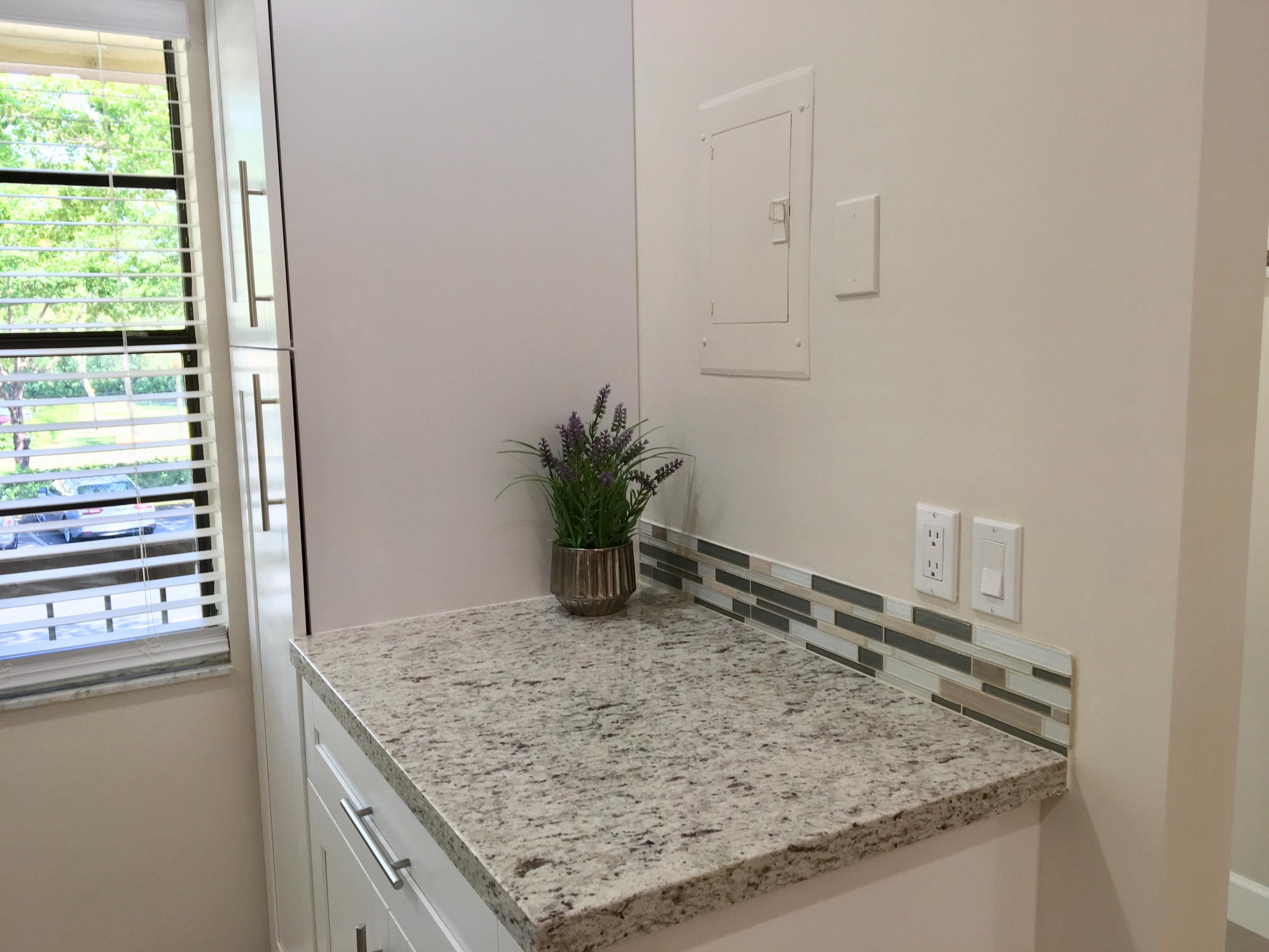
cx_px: 634
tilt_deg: -6.7
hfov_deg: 61.7
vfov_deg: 48.2
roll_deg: +2.5
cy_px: 476
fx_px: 1063
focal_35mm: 29
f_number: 2.2
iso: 32
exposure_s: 1/60
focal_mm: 4.15
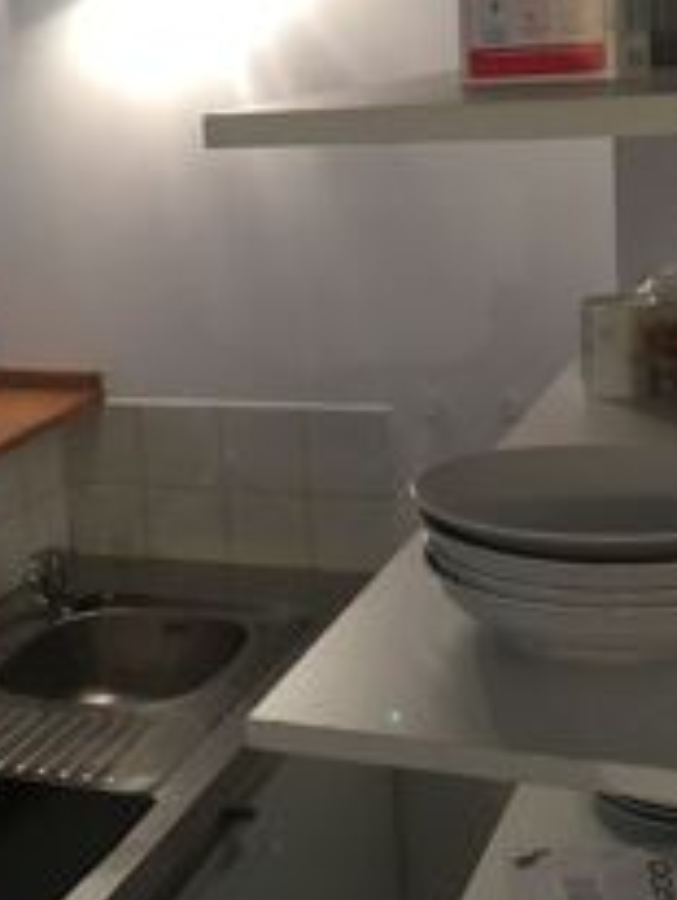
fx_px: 1561
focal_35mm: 60
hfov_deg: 24.4
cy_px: 334
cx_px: 288
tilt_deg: -10.7
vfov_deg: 32.0
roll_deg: +4.4
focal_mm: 4.15
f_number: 2.2
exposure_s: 1/33
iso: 80
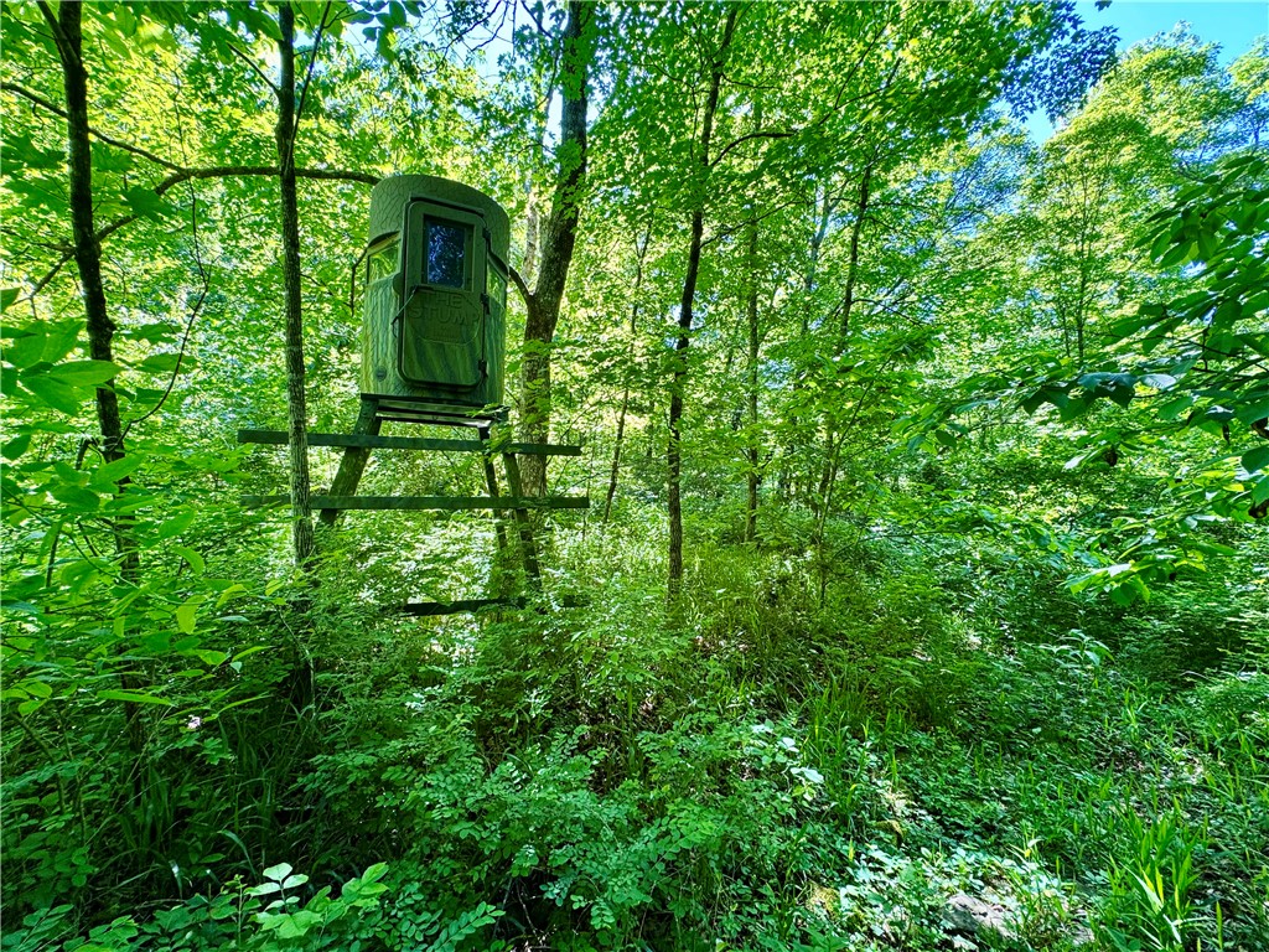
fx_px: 513
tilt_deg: +1.5
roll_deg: -0.7
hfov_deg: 102.1
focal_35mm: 14
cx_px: 634
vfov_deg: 85.7
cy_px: 476
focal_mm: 2.22
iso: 64
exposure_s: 1/99
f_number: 2.2
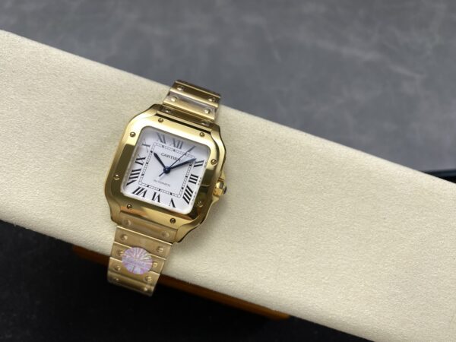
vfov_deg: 54.9
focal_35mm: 25
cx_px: 228
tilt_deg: -67.8
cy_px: 171
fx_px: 329
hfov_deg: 69.4
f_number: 1.8
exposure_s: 1/209
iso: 32
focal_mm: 4.25
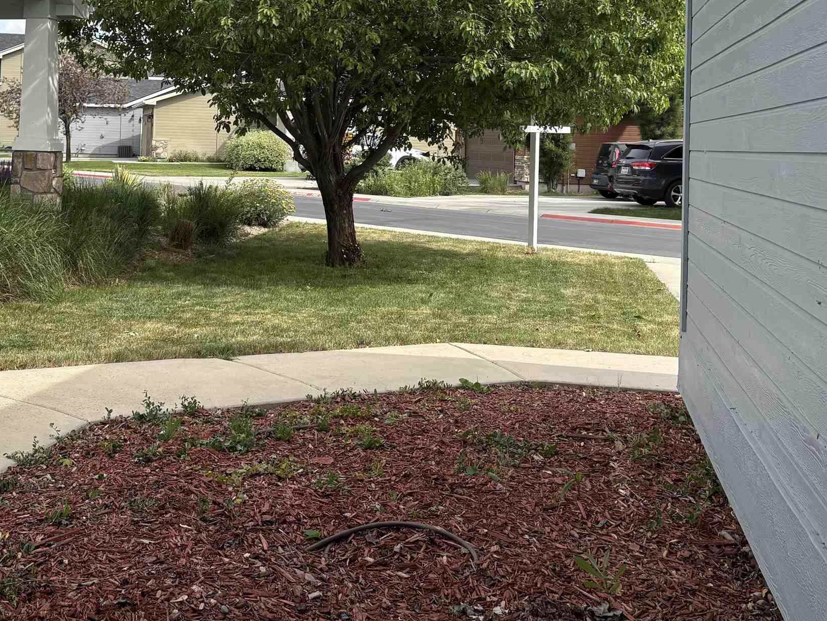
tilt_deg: +1.7
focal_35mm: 49
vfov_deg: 28.8
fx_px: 1171
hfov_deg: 37.7
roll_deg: -1.6
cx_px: 185
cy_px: 96
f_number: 1.6
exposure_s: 1/2747
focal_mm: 5.96
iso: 50
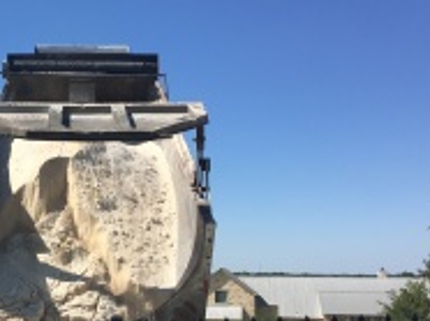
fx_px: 707
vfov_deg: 25.3
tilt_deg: +0.5
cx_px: 53
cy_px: 240
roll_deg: -0.9
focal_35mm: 57
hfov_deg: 32.4
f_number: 2.2
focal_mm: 4.15
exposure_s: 1/1748
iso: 25
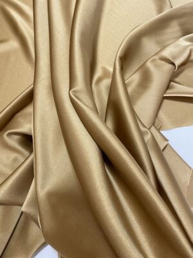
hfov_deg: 53.1
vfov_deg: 67.3
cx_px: 96
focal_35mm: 26
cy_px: 129
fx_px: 193
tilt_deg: -74.2
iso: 80
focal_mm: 4.2
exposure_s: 1/50
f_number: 1.6
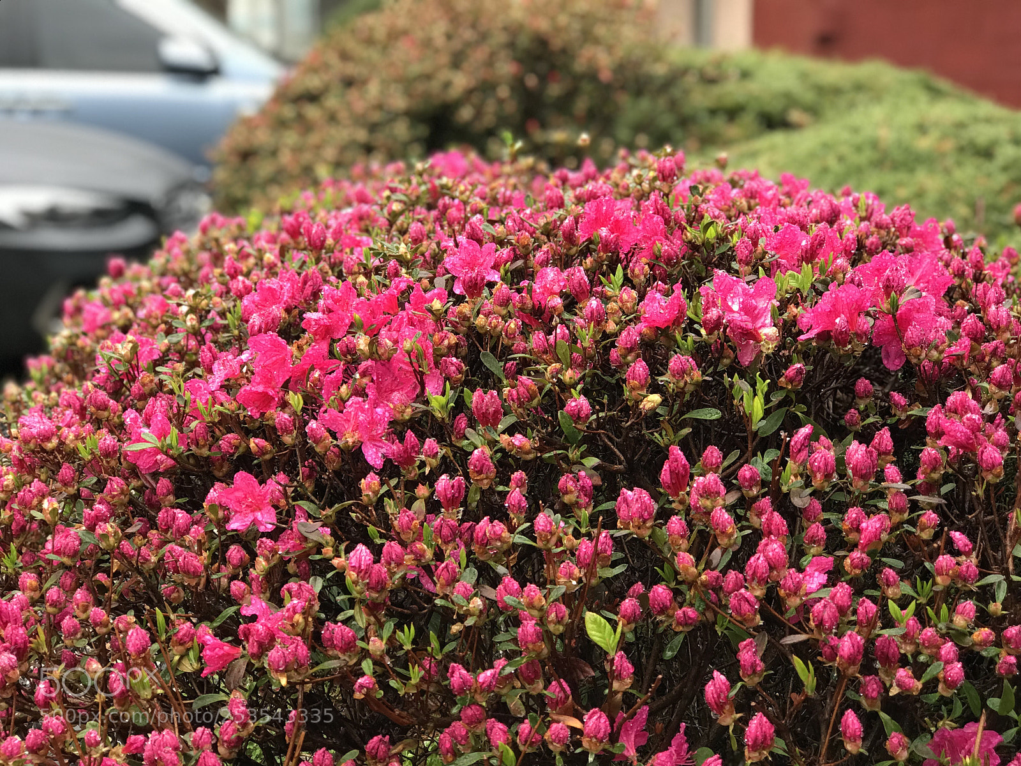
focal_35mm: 57
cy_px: 383
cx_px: 510
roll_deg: +0.3
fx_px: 1681
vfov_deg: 25.7
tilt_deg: -10.4
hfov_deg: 33.8
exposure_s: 1/60
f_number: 2.8
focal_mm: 6.6
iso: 32
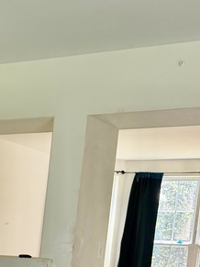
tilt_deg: -9.1
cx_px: -140
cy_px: 349
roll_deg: -3.0
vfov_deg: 20.1
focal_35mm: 89
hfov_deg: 14.8
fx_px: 686
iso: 125
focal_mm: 6.76
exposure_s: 1/120
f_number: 1.78
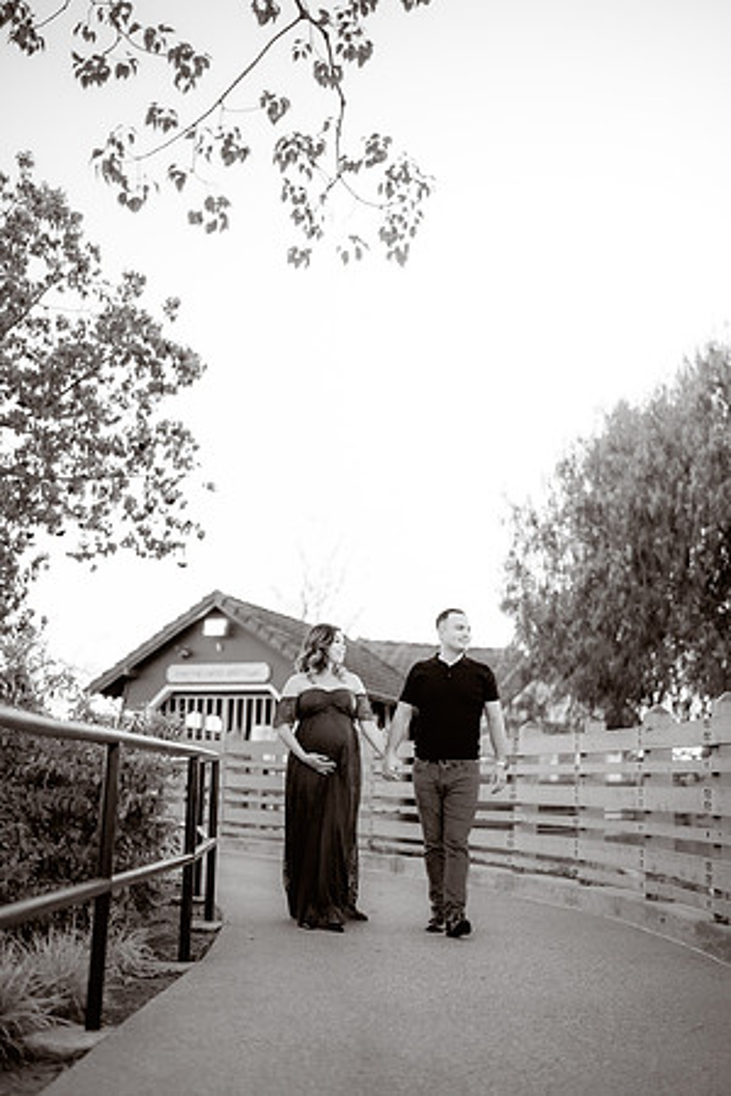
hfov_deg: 27.0
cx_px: 366
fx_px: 1523
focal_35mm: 50
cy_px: 548
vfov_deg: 39.6
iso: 250
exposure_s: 1/400
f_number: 1.4
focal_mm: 50
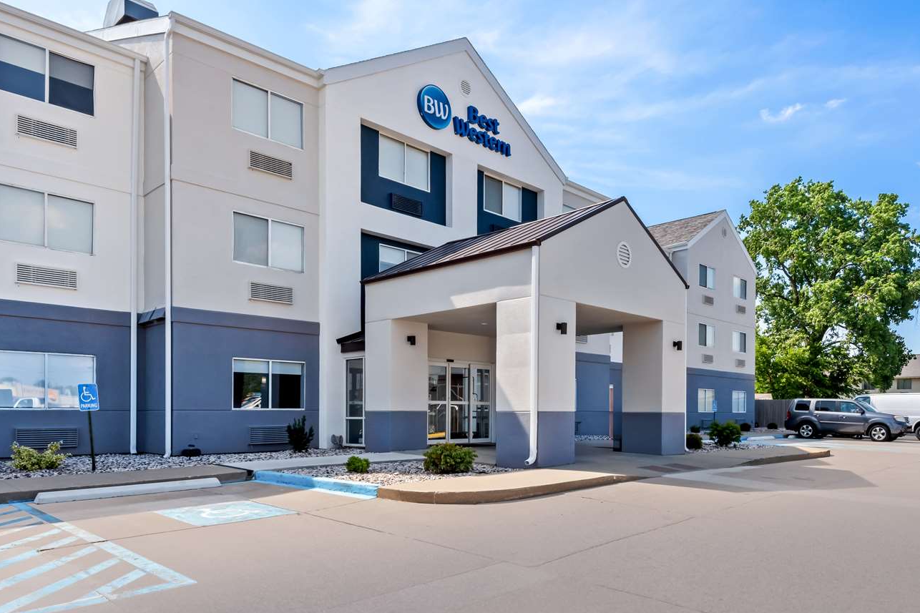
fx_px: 537
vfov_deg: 59.4
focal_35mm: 21
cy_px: 323
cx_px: 476
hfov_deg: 81.2
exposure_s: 1/100
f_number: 14
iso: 100
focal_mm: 18
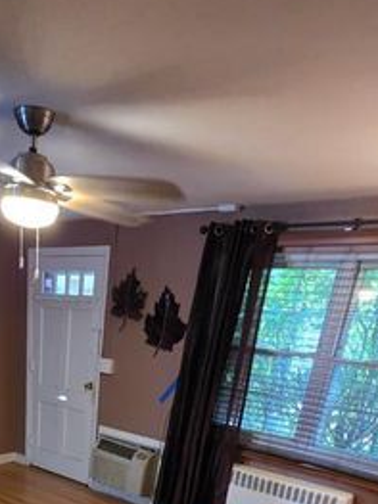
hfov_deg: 41.1
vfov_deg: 41.4
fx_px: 481
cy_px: 580
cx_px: 77
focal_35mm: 33
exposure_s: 1/60
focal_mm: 2.2
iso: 640
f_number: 1.9
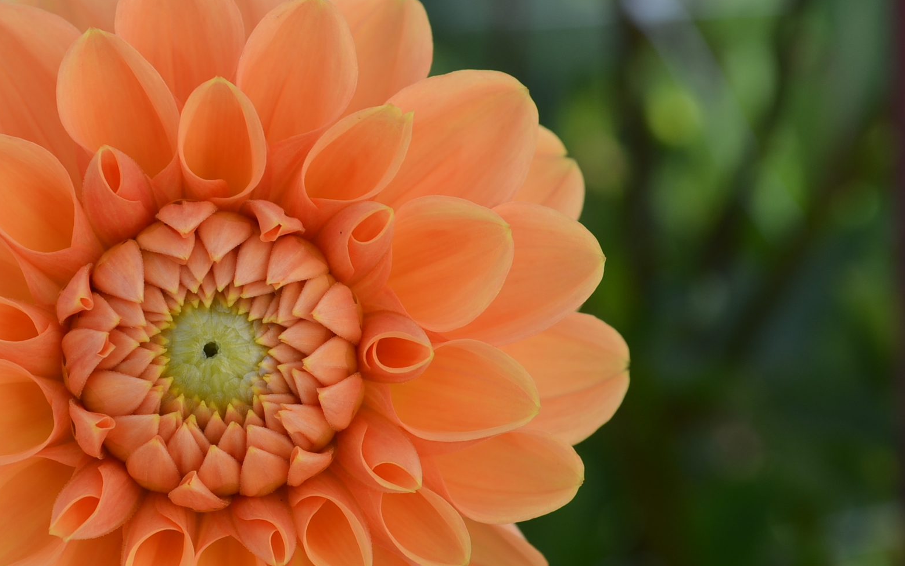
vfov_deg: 11.8
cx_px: 227
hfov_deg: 18.6
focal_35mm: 111
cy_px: 350
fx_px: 2738
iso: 180
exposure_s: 1/250
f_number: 8
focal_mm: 46
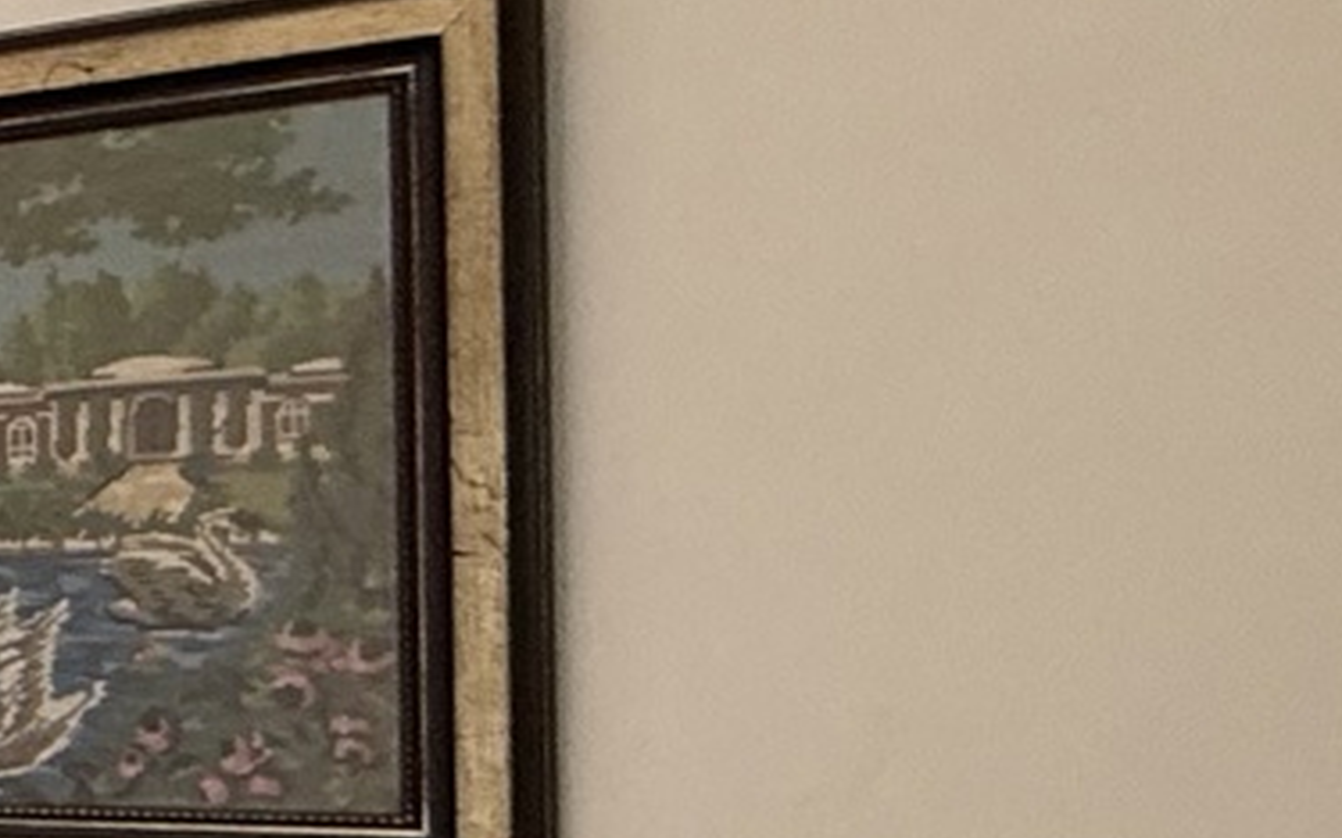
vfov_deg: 17.0
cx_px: -1779
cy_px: 663
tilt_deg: +1.0
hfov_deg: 15.7
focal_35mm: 76
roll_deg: -2.2
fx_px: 2778
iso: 160
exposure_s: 1/99
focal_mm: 2.22
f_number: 2.2
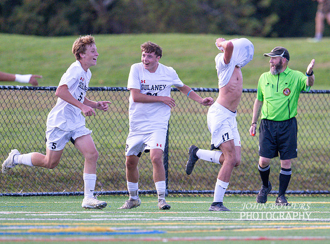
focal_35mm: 803
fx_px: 7615
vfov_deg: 1.8
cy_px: 136
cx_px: 243
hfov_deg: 2.5
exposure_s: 1/2500
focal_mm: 400
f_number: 4.5
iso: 2200
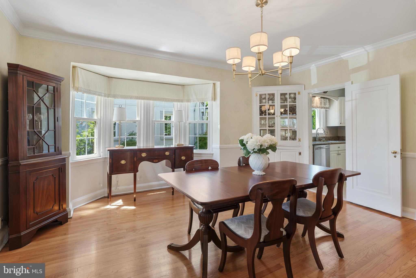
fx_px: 197
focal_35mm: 17
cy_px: 139
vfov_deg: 70.5
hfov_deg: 93.3
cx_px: 208
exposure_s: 1/5
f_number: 8
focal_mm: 17
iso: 200
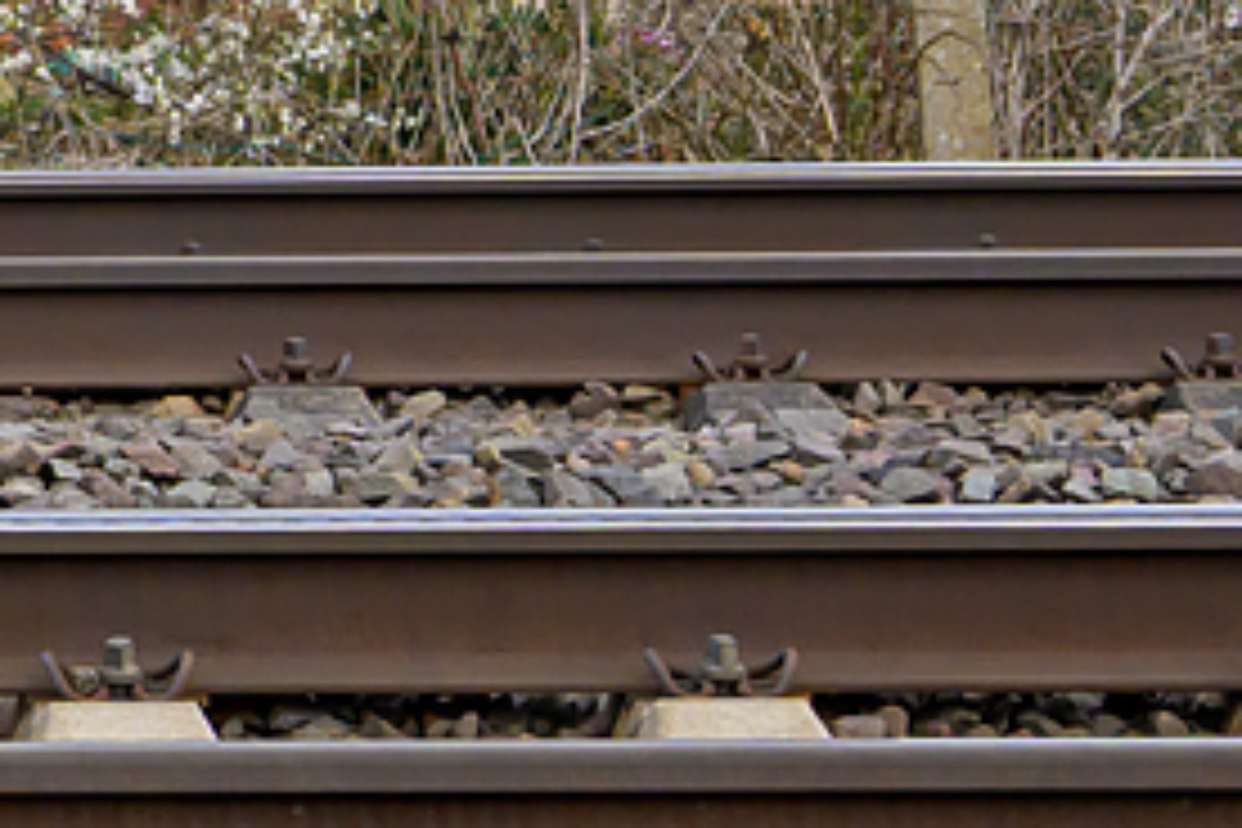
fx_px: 6874
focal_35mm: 199
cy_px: -657
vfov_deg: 6.7
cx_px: -1269
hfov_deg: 9.6
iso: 400
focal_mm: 30.5
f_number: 6.7
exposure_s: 1/750
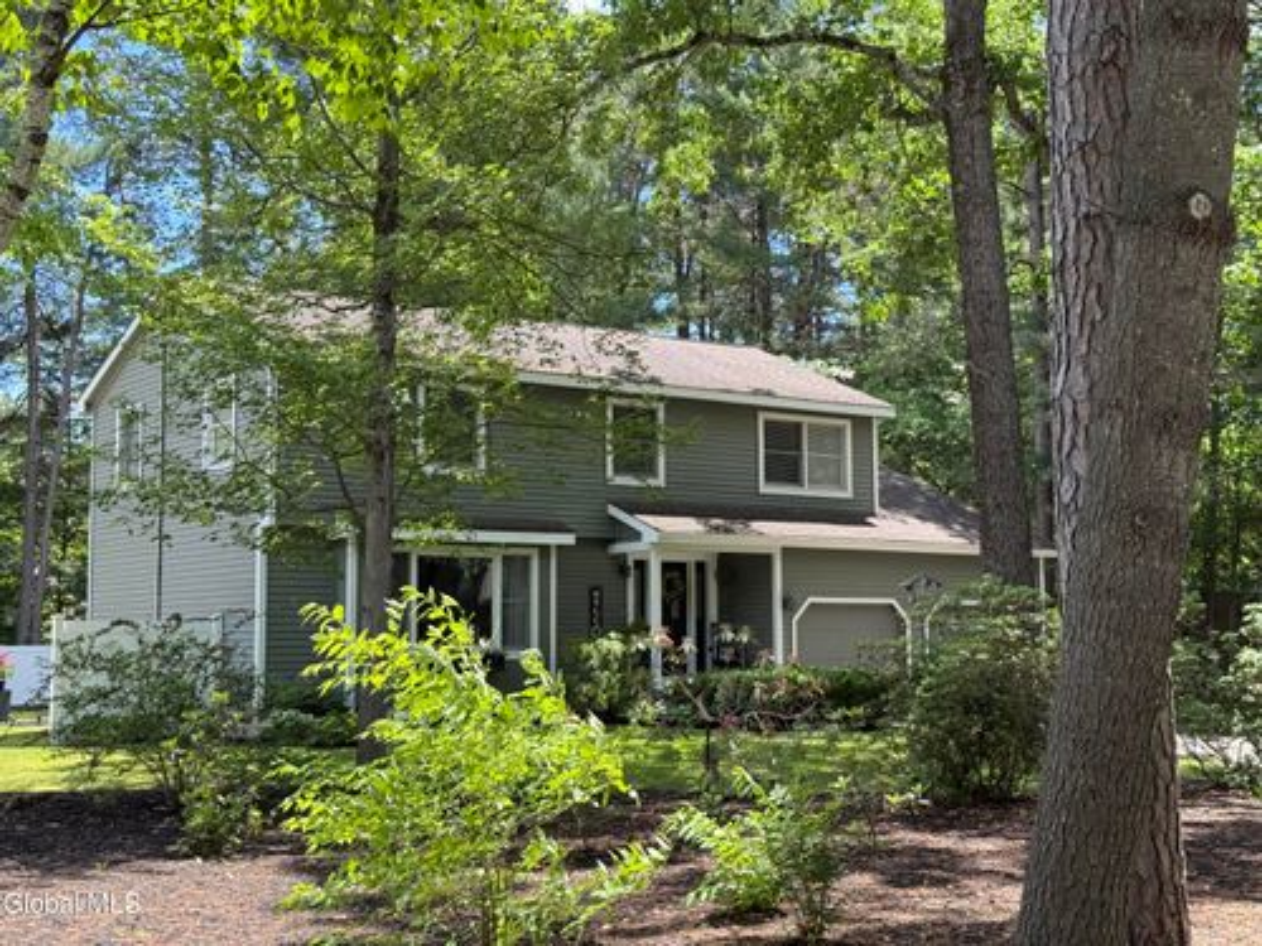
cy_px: 473
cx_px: 631
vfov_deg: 30.3
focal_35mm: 48
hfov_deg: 39.7
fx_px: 1750
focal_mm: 6.76
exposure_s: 1/657
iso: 100
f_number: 1.78
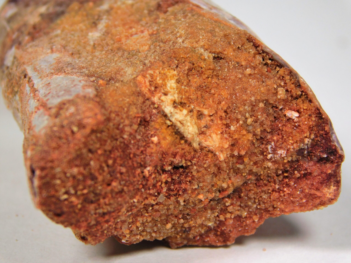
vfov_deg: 6.4
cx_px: 176
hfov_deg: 8.5
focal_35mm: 232
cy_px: 132
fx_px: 2352
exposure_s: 1/250
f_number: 5.6
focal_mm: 41.3
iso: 125
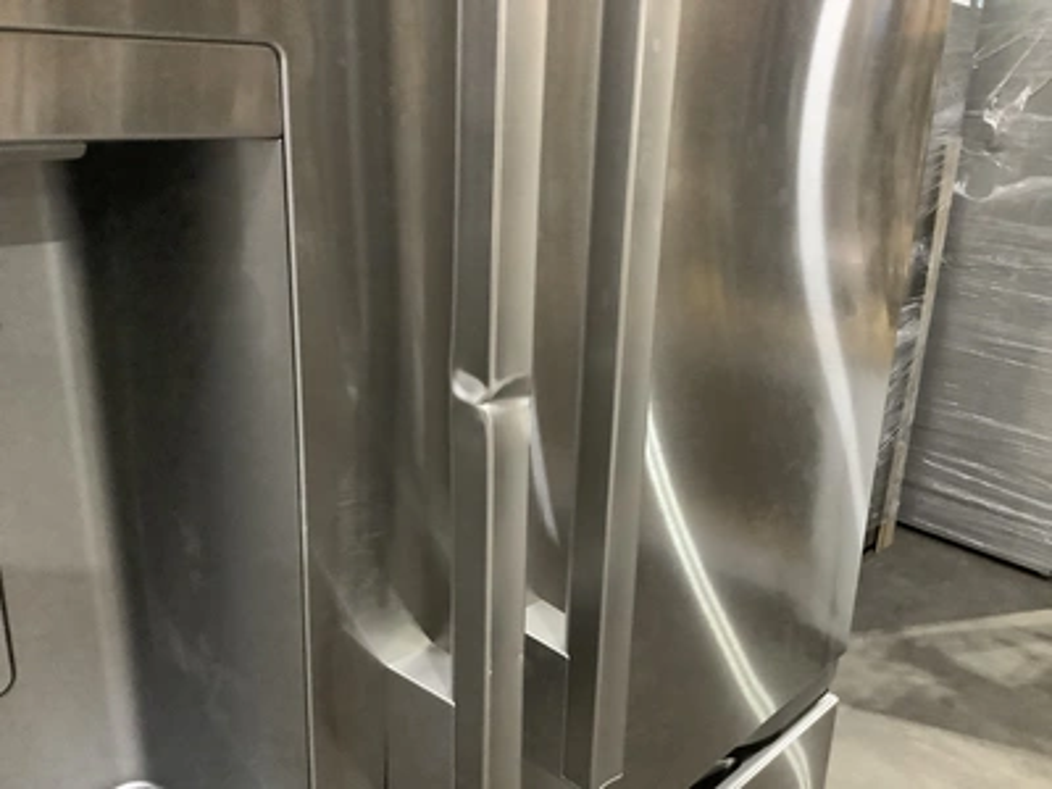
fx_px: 942
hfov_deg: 58.4
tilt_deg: -18.1
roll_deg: -2.5
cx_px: 526
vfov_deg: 45.4
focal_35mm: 31
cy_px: 394
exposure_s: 1/30
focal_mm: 3.3
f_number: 2.4
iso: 800
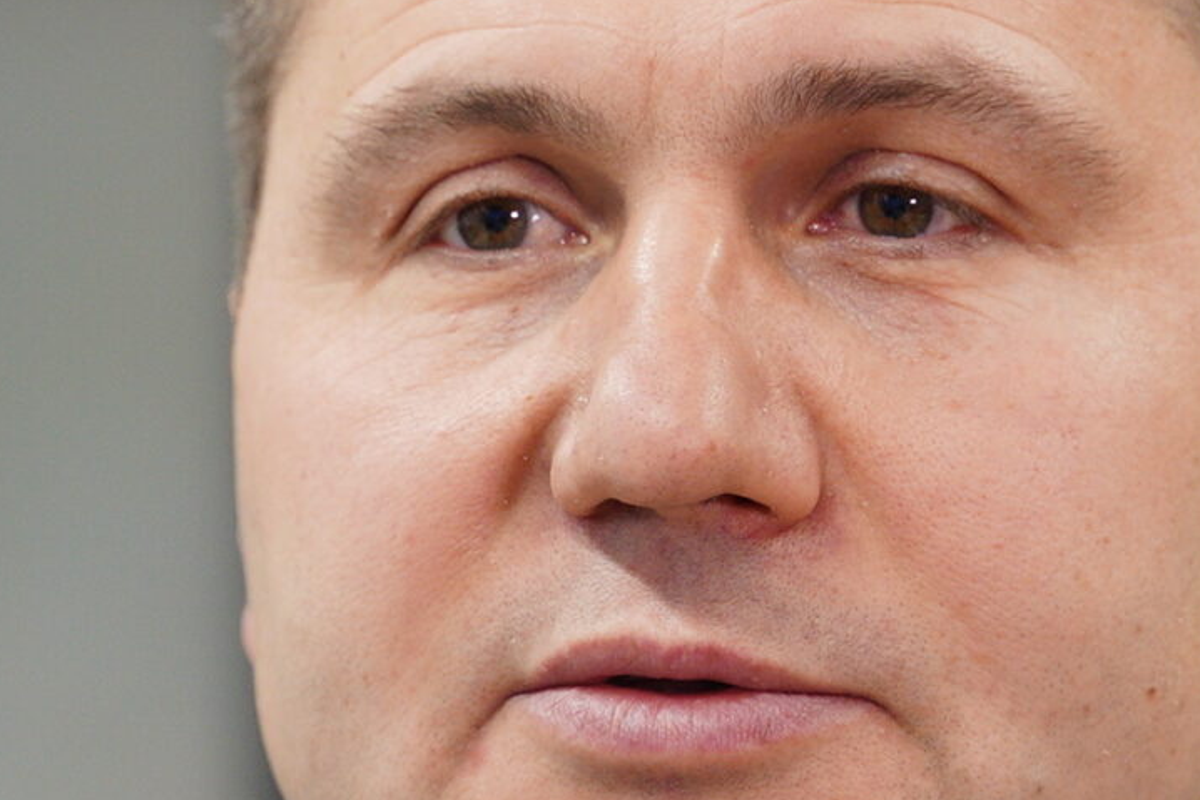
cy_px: 610
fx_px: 8901
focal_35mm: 267
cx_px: 657
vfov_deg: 5.1
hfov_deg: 7.7
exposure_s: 1/125
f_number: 3.2
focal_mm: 75
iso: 800
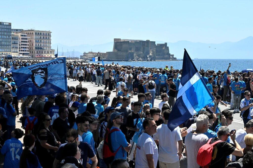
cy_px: 84
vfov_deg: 19.7
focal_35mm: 69
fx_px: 485
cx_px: 126
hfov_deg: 29.3
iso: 500
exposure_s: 1/500
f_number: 11
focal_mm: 46
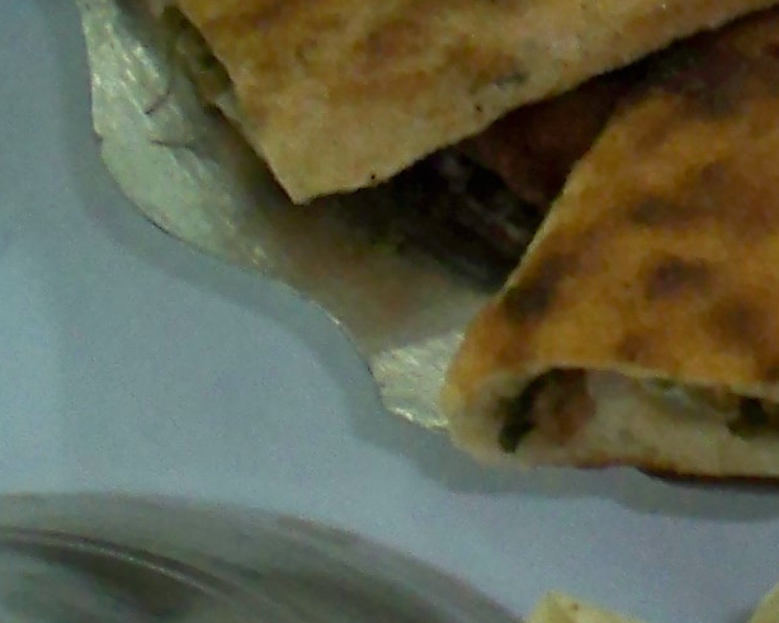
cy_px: 1584
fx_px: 4680
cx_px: 2105
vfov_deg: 7.1
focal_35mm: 203
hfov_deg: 8.4
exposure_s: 1/30
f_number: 3.1
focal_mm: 6.3
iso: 200
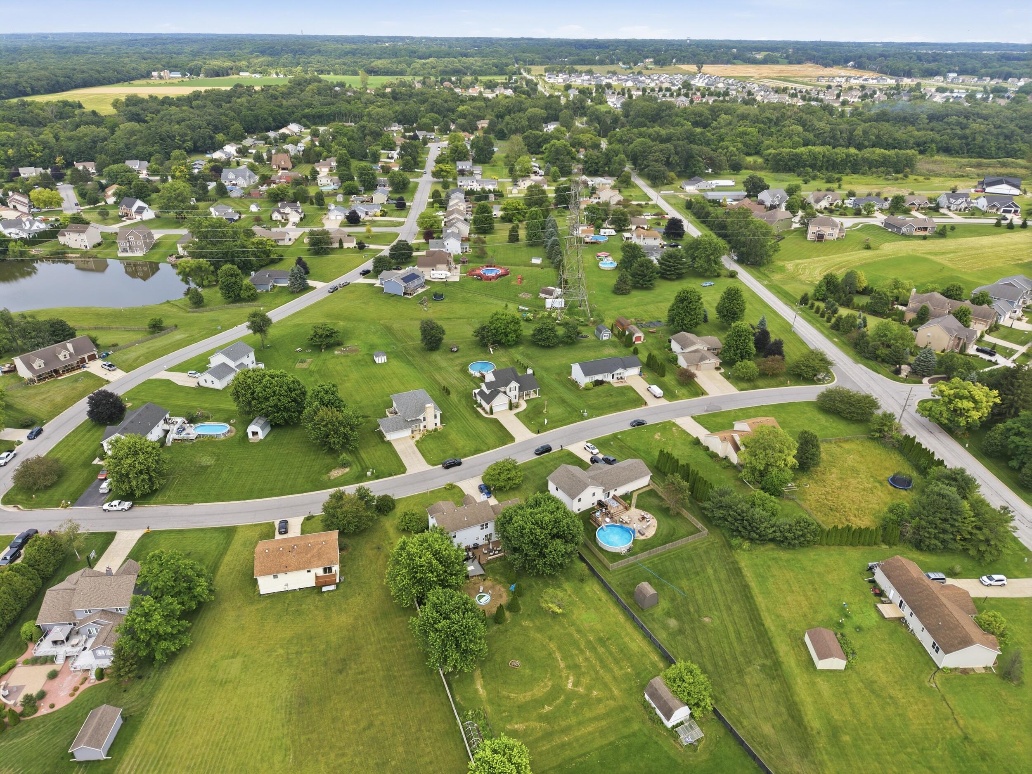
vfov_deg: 56.8
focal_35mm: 24
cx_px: 516
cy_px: 387
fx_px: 716
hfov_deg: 71.6
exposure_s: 1/2000
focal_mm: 8.7
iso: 200
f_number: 1.8
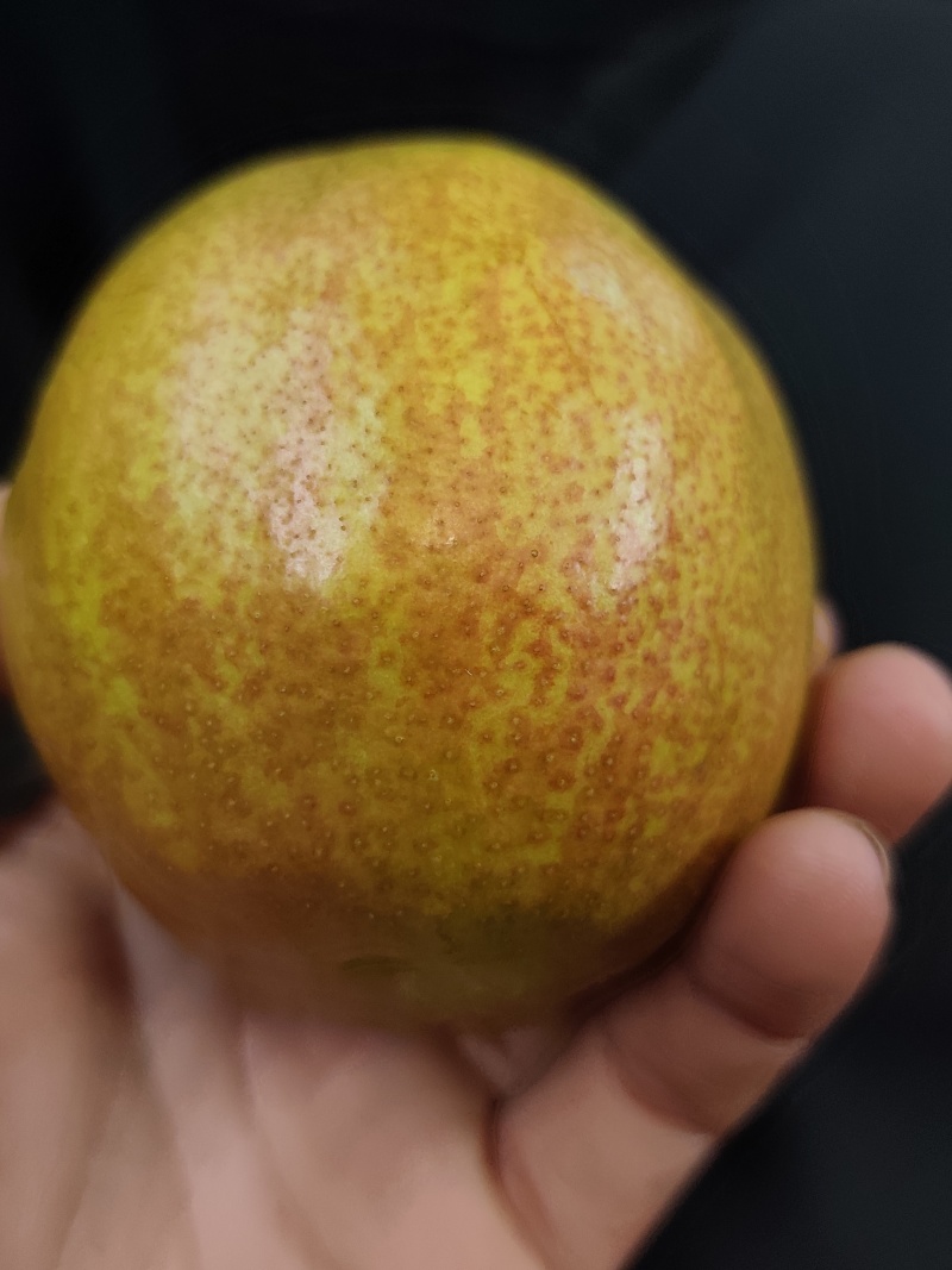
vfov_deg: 58.4
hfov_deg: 45.4
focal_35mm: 31
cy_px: 635
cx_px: 476
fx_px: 1137
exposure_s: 1/526
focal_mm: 5.84
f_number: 1.6
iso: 200
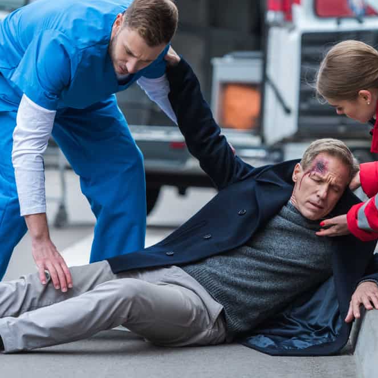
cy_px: 190
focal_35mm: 173
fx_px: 2137
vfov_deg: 10.1
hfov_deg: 10.1
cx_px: 239
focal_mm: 135
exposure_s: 1/200
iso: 640
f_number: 2.8
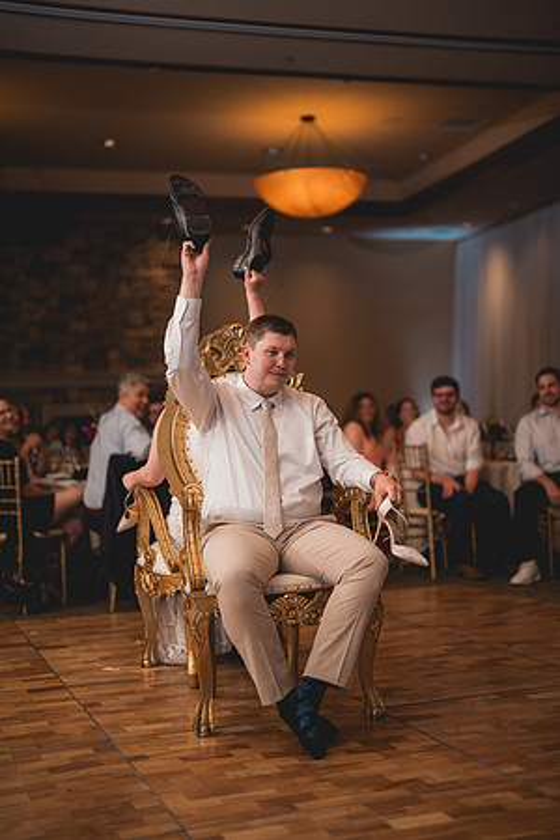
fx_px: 1167
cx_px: 280
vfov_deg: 39.6
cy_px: 420
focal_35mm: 50
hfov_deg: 27.0
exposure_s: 1/250
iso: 80
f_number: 1.2
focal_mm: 50
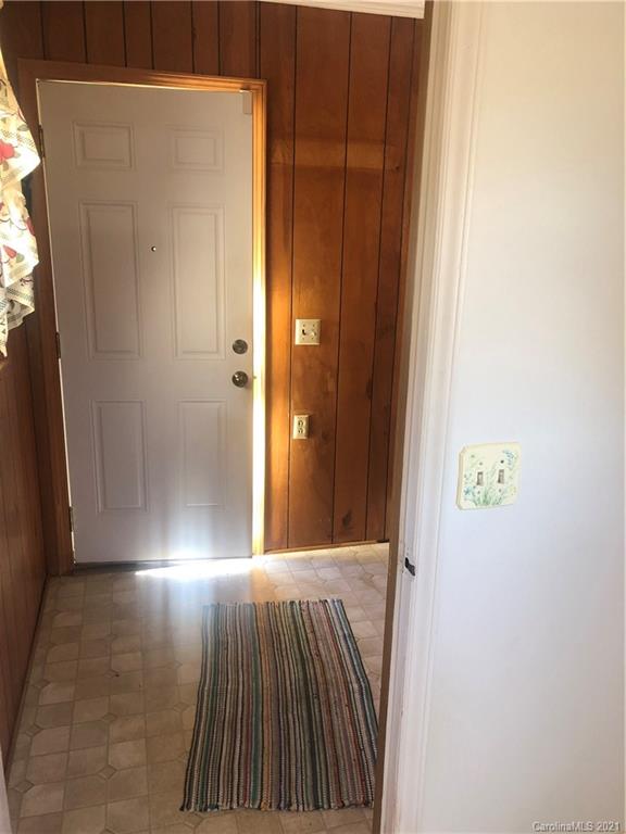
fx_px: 675
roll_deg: -1.7
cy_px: 417
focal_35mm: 28
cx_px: 313
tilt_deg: -15.7
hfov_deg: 49.7
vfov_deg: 63.4
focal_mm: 3.99
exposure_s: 1/24
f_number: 1.8
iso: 40
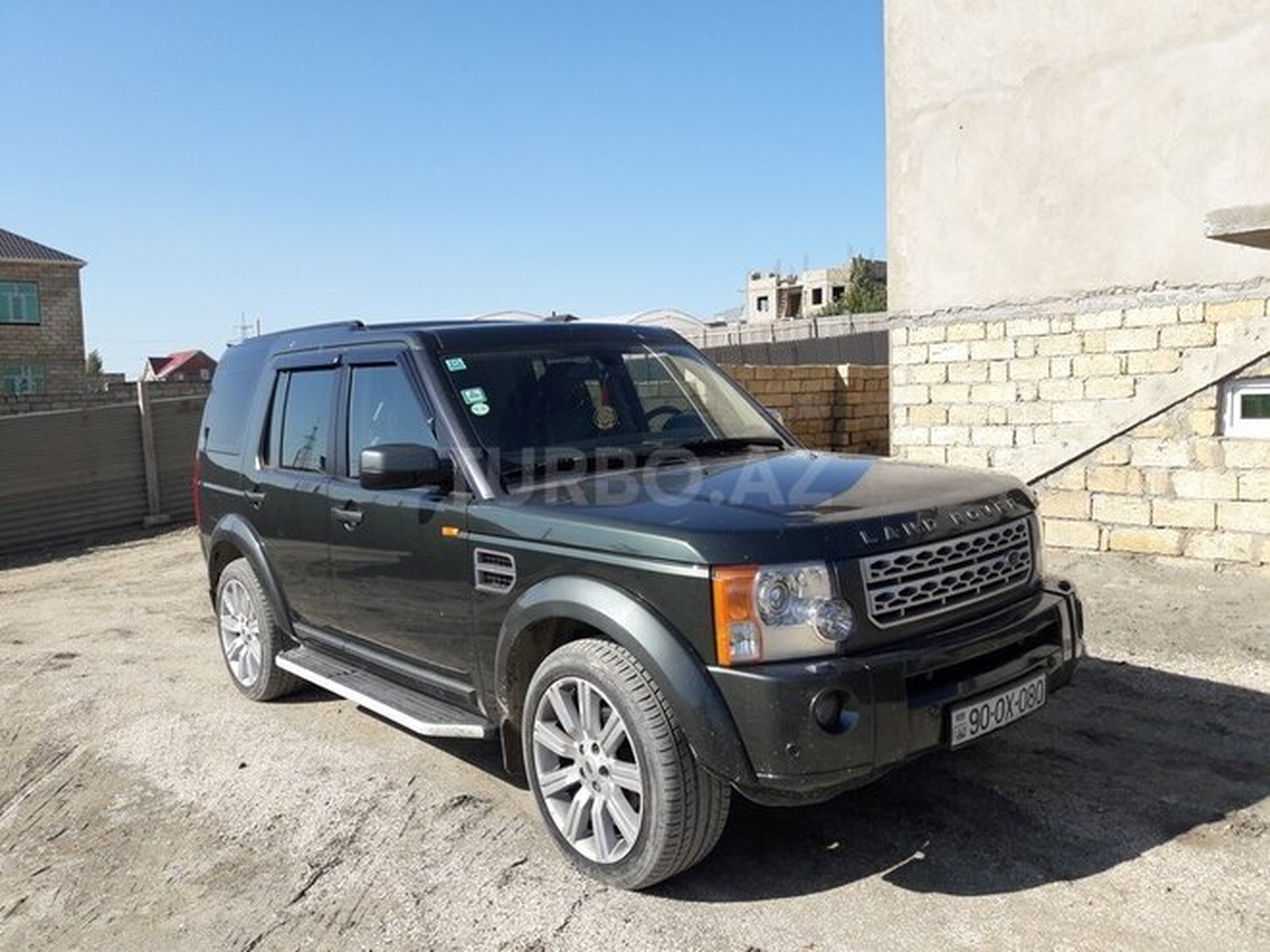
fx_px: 1027
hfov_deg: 63.4
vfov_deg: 49.7
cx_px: 635
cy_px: 476
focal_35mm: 28
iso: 40
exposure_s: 1/1337
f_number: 1.9
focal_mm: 3.7
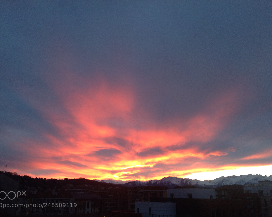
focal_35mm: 37
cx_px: 128
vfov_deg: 40.1
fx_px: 298
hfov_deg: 49.1
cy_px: 110
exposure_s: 1/17
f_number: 2.4
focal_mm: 4.28
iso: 50
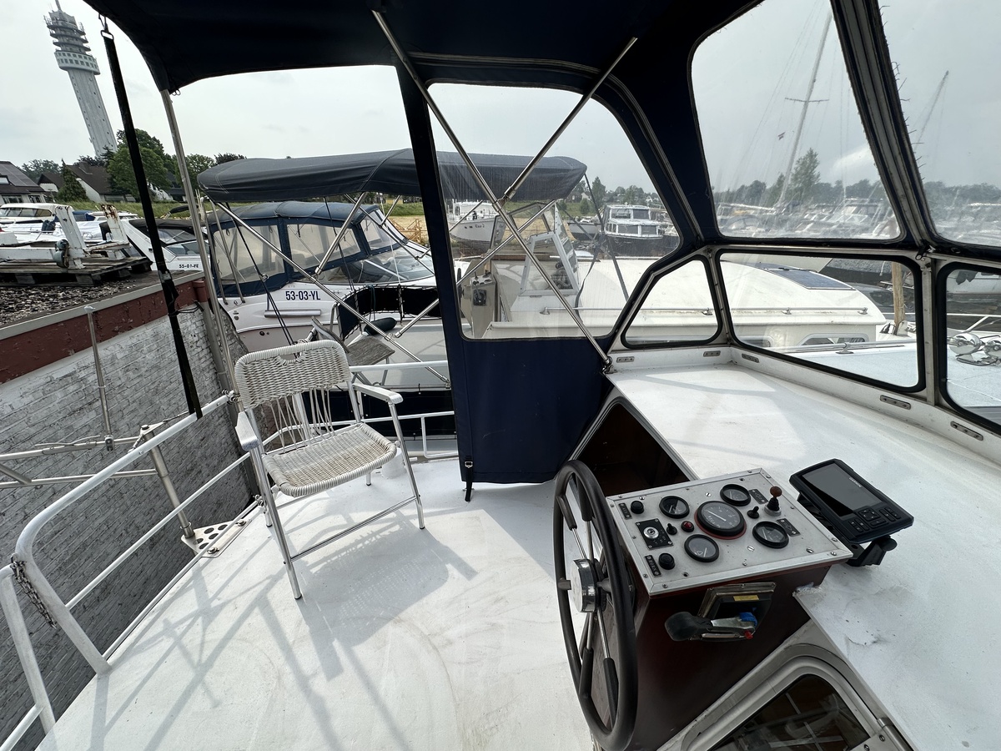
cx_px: 500
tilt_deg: -24.0
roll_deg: -0.8
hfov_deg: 102.1
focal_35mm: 14
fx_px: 405
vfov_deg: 85.7
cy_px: 376
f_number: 2.2
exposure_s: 1/1575
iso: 50
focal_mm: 2.22
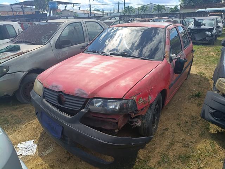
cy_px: 84
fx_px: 169
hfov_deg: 67.3
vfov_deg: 53.1
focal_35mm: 26
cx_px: 112
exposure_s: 1/991
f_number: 1.8
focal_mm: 4.81
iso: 147
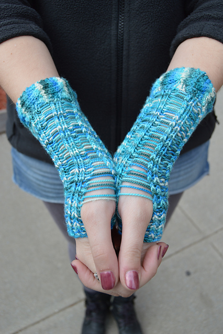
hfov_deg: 38.3
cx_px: 112
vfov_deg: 55.1
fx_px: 321
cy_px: 167
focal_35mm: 34
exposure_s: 1/125
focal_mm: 23
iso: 100
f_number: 5.6
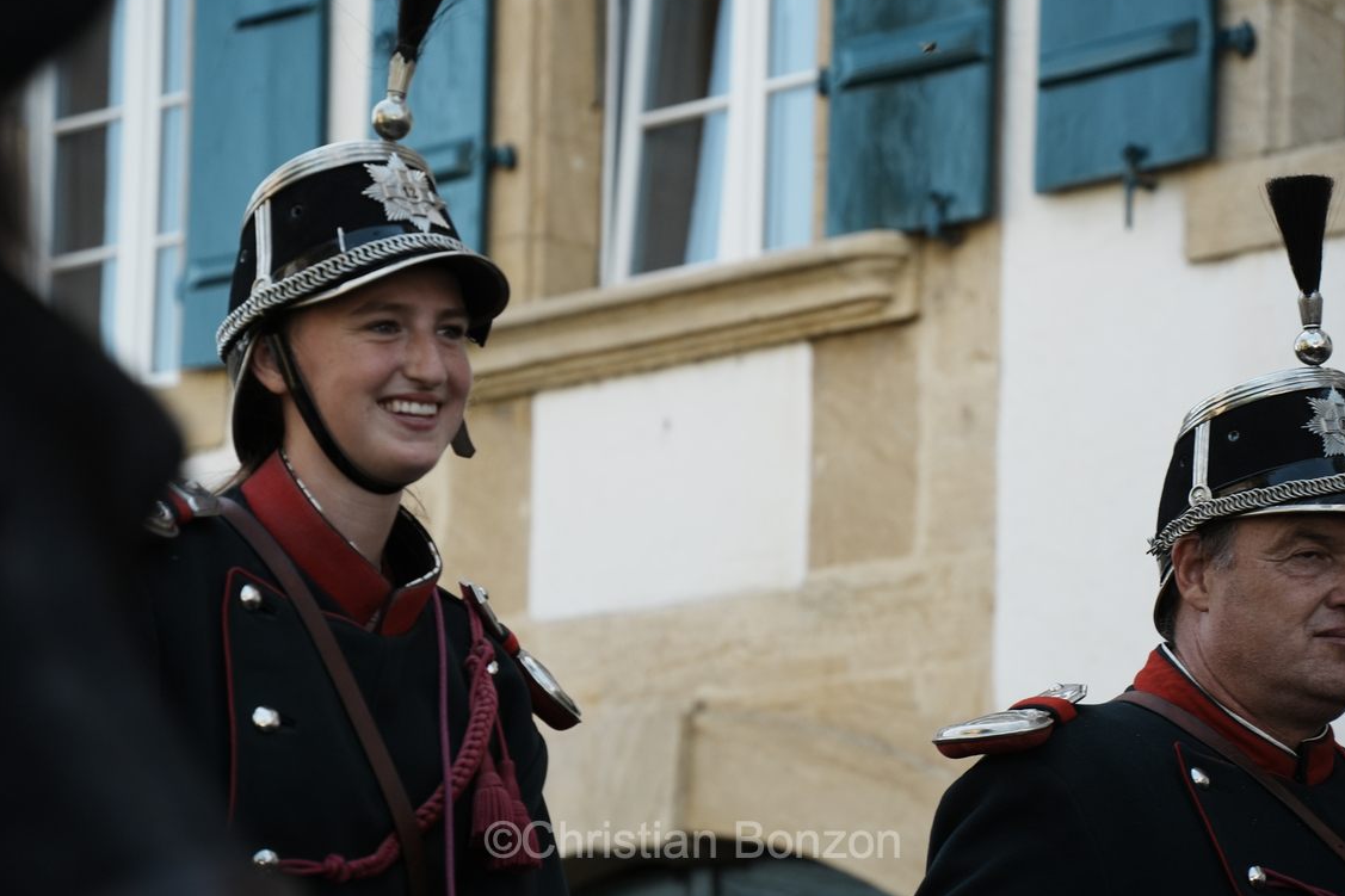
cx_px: 693
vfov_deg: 10.4
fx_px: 4909
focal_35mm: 131
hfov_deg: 15.6
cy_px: 440
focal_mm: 123.4
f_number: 6.3
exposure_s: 1/640
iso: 500
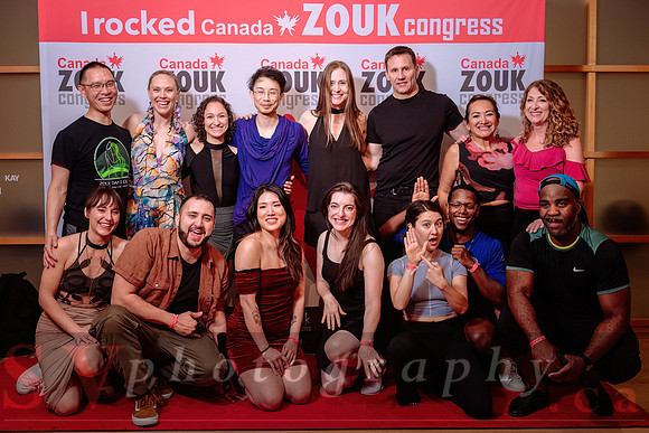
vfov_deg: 34.9
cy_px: 202
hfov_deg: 50.4
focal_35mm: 38
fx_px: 690
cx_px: 326
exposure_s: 1/100
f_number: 5
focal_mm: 34
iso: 500
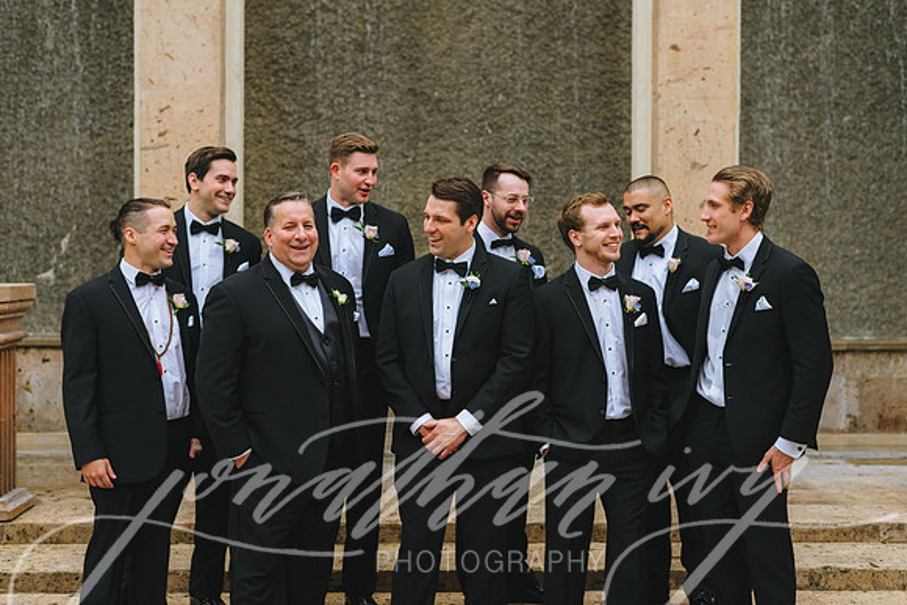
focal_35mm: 54
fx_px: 1352
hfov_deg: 37.1
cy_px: 282
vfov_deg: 25.2
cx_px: 473
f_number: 2.8
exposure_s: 1/2000
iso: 400
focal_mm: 50
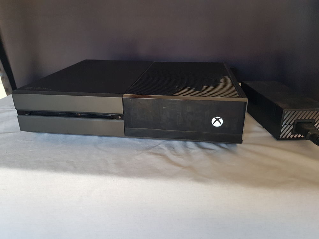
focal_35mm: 26
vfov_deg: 53.1
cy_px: 120
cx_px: 160
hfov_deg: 67.3
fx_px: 240
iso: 160
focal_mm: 4.2
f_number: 1.7
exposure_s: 1/33
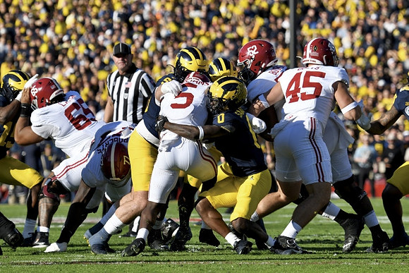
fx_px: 3682
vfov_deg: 4.2
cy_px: 136
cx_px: 204
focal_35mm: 324
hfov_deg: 6.4
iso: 320
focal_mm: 270
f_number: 5.6
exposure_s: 1/2000
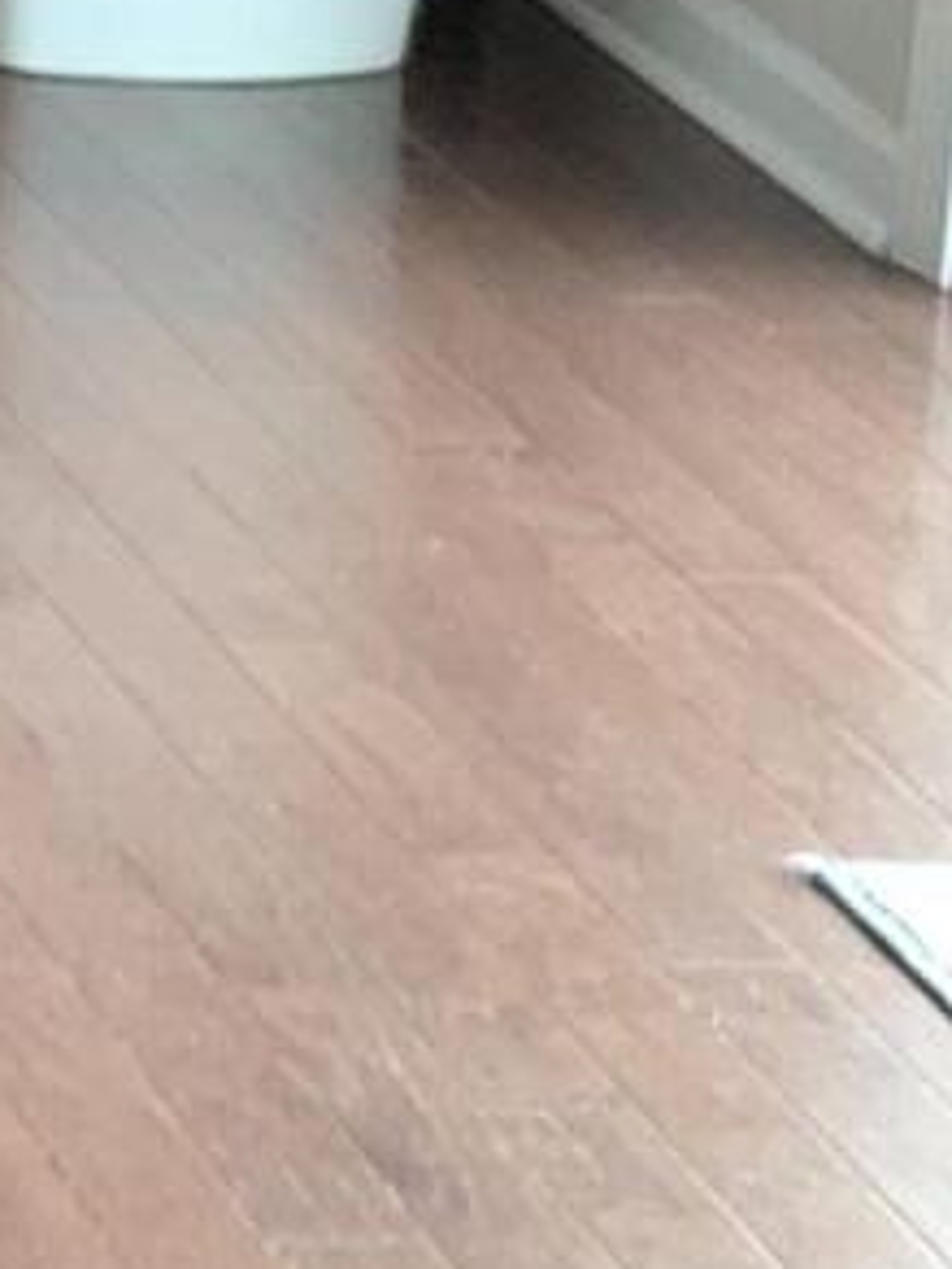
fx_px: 6527
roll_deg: -0.1
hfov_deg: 7.2
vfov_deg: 10.9
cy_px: -378
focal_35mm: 178
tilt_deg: -13.6
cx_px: -2182
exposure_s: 1/30
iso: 640
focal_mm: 4.25
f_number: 1.8
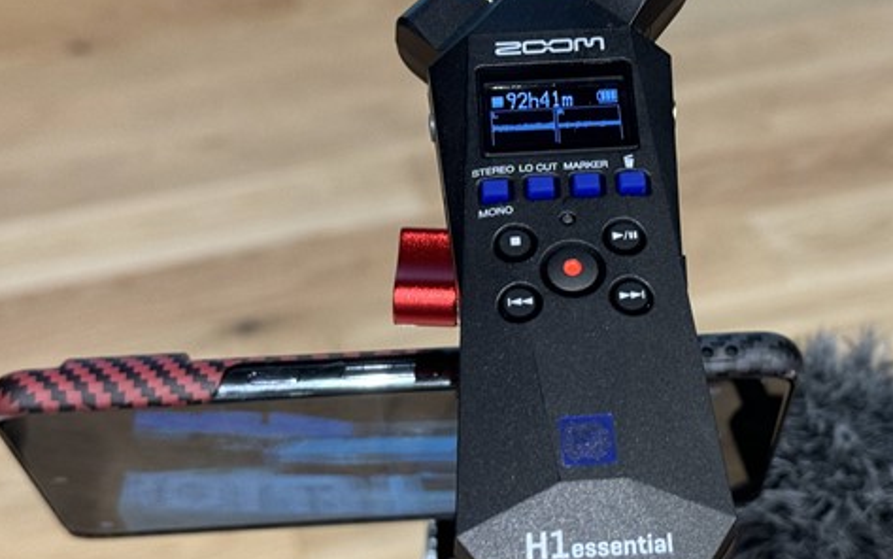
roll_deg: +2.2
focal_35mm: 71
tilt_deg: -37.0
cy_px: 263
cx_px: 553
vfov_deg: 18.4
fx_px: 1729
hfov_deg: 28.9
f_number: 1.78
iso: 250
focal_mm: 6.76
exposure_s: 1/50
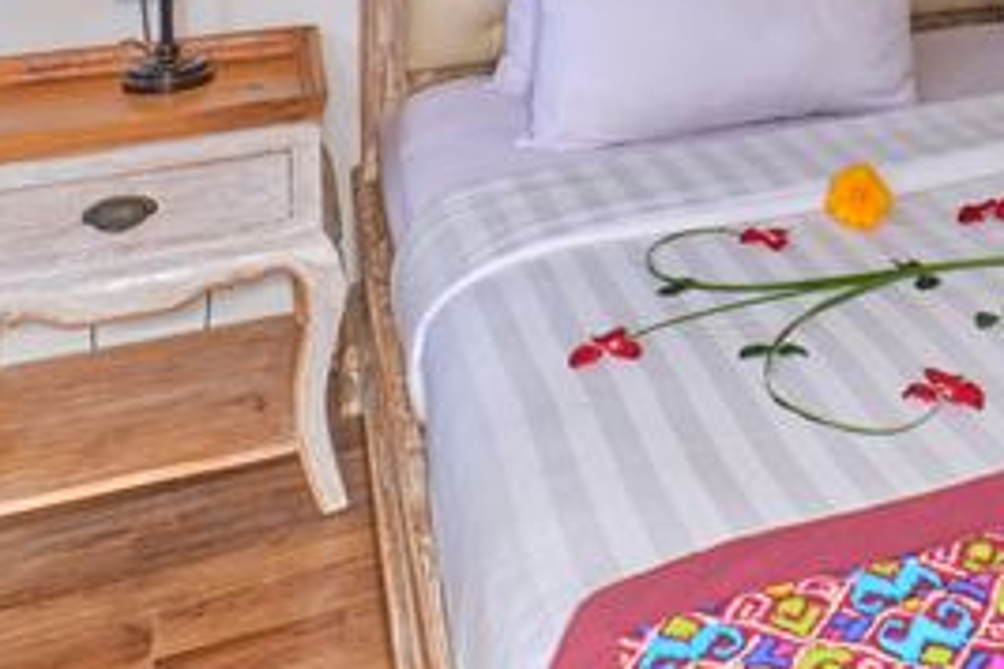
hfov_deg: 40.0
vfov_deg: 25.0
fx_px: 1255
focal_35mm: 45
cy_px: -250
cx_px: 925
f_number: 16
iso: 160
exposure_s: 1/2
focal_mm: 10
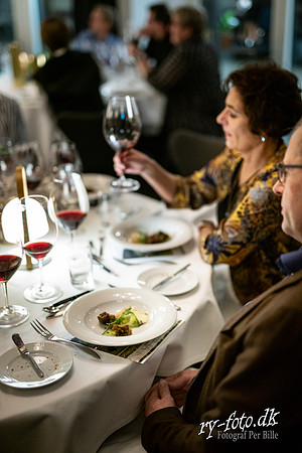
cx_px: 151
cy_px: 226
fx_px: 629
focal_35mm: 50
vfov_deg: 39.6
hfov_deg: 27.0
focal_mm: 50
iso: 4000
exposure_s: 1/160
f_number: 1.4
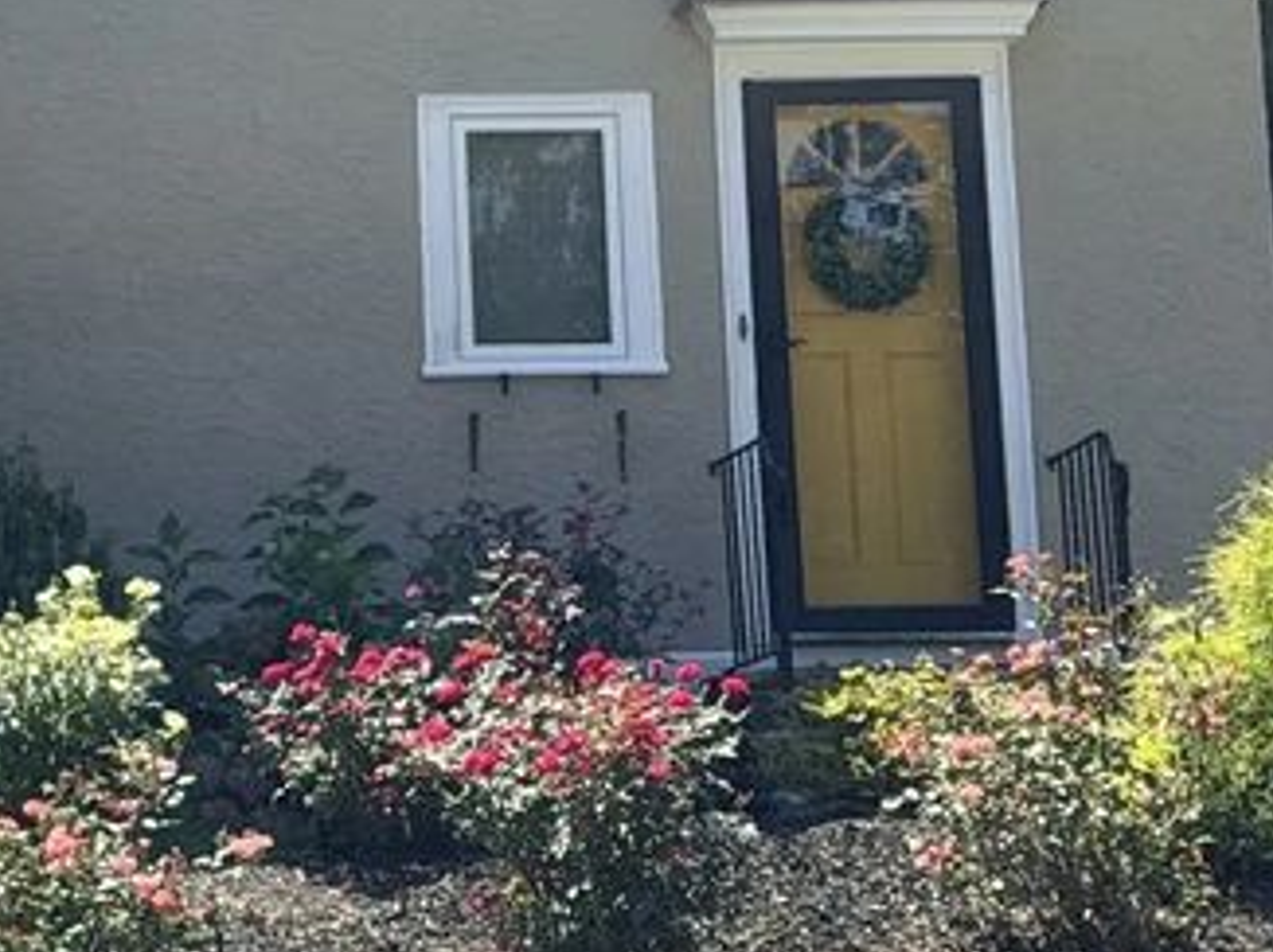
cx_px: -160
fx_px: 5549
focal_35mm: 151
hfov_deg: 12.8
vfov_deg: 9.7
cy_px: -152
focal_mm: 6.76
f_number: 1.78
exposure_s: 1/3378
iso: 100
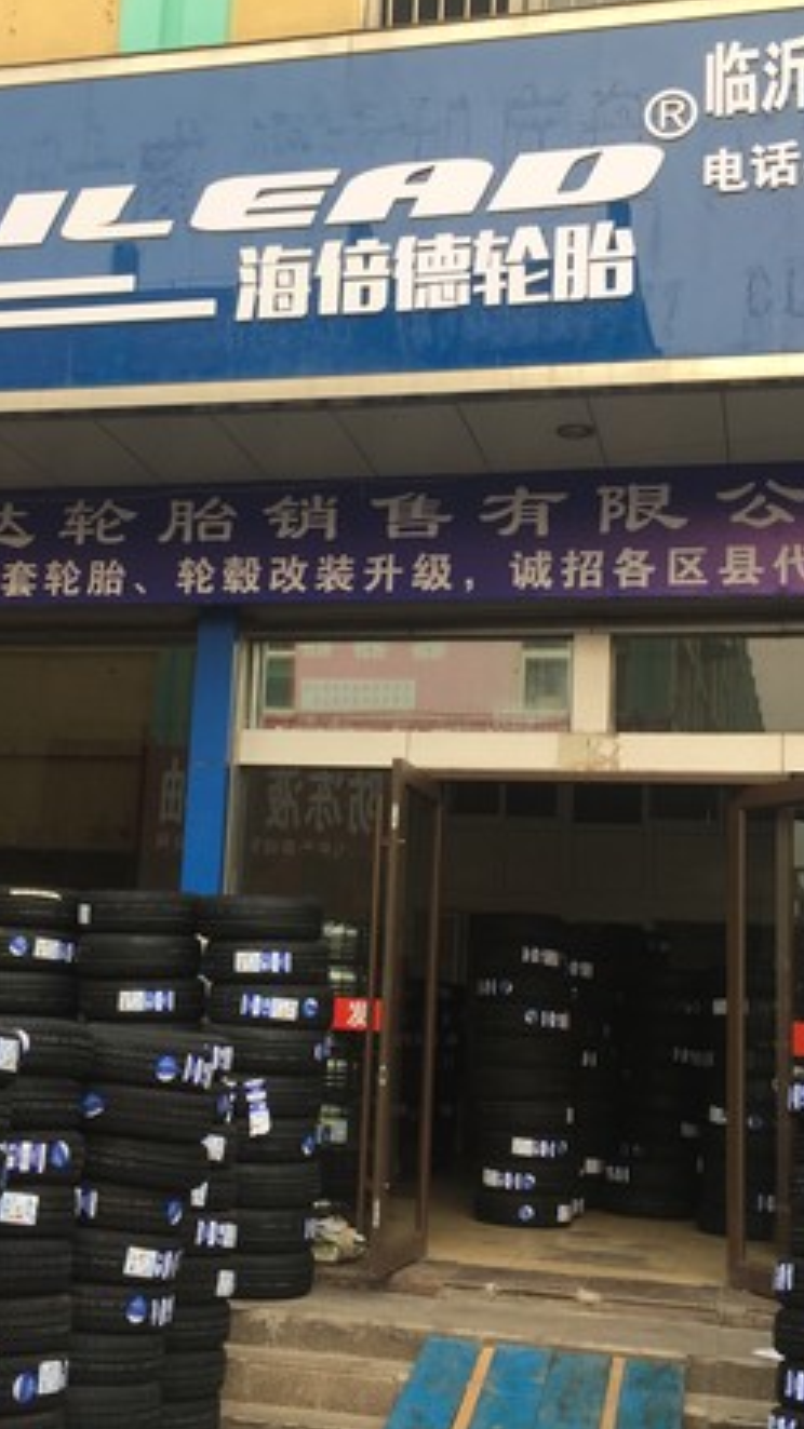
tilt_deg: +13.2
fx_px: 1630
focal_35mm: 43
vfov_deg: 47.4
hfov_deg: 27.7
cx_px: 340
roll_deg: -3.6
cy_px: 710
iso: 32
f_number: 2.2
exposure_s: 1/430
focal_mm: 4.15
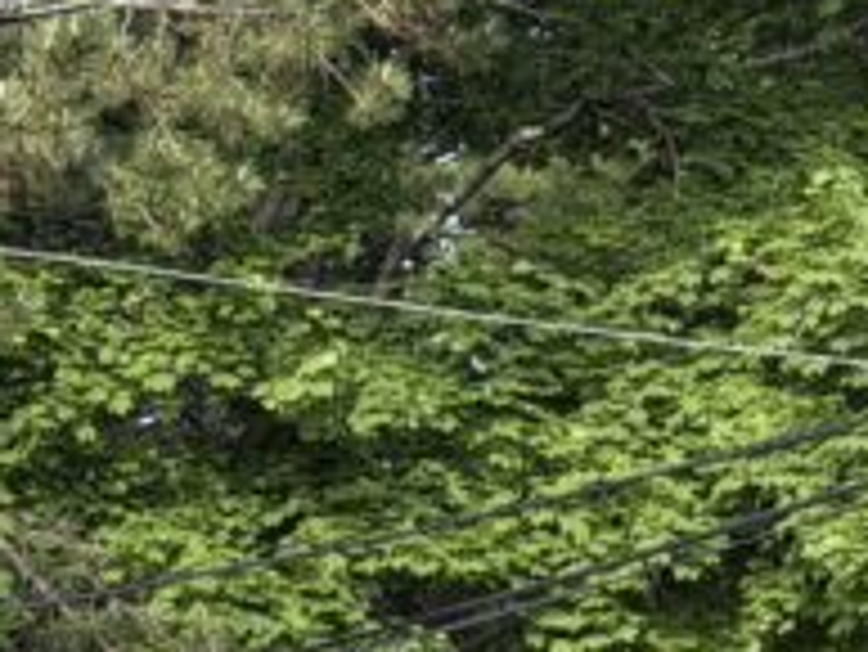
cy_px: 1673
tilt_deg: -5.3
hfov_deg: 7.6
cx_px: -400
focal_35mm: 255
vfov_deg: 5.6
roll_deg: +1.9
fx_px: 6398
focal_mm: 6.76
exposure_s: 1/2208
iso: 64
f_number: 1.78
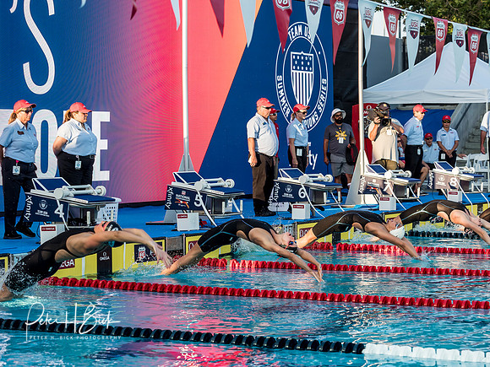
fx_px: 1472
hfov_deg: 18.9
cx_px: 245
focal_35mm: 104
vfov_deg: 14.2
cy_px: 184
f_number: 3.5
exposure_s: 1/640
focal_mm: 52
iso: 400
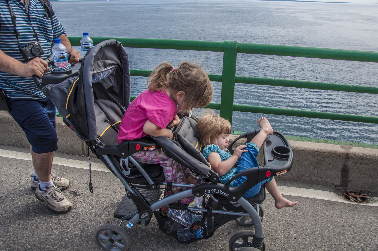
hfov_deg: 67.4
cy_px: 126
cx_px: 189
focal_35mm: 27
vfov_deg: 47.8
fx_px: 283
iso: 100
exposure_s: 1/200
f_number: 9
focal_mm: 18
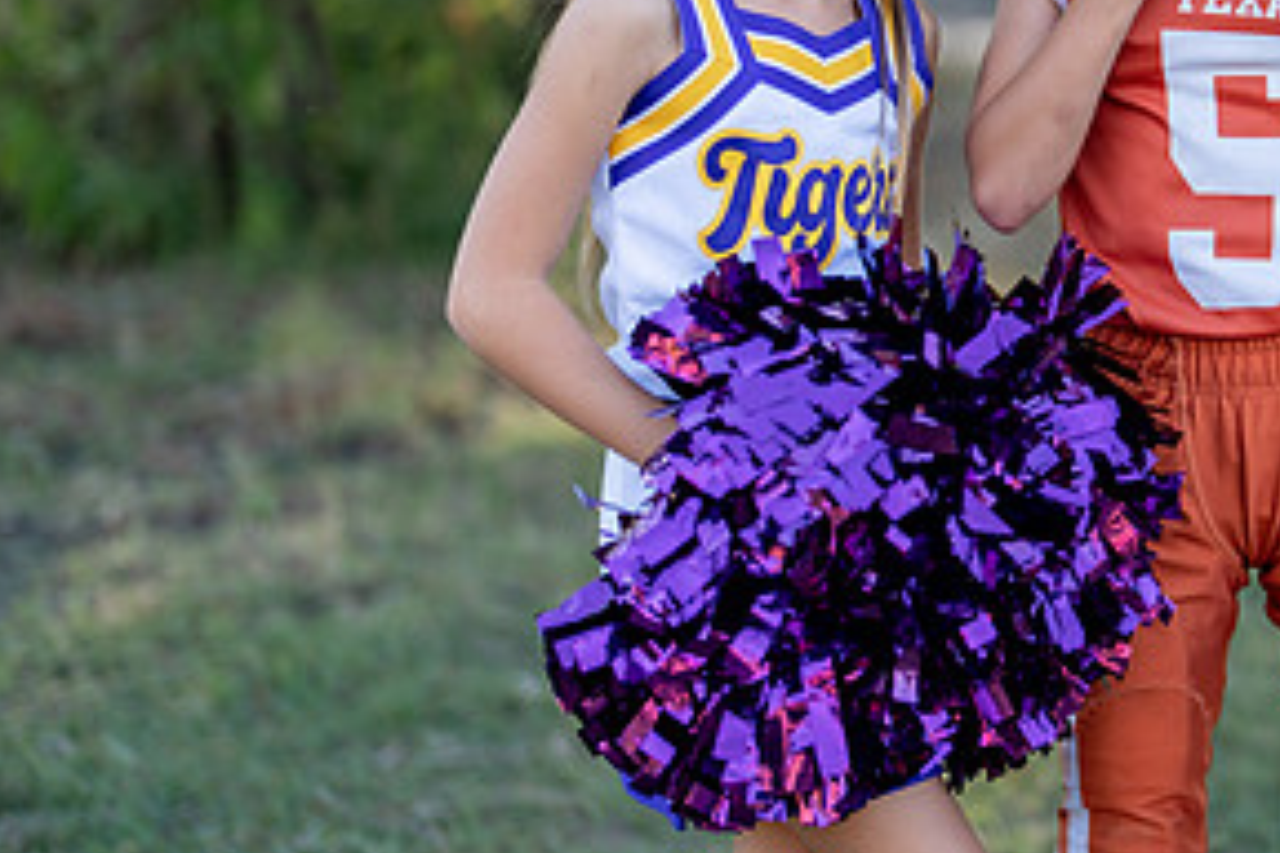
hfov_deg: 18.4
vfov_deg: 12.6
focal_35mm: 108
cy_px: 173
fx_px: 3840
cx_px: 1276
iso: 100
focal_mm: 50
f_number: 1.2
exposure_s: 1/1000
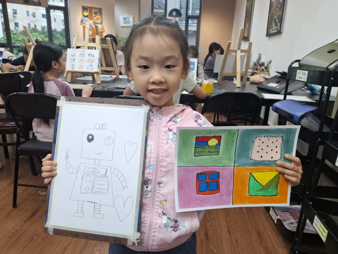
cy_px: 126
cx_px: 165
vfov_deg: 56.8
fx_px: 234
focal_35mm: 24
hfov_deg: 71.6
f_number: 1.8
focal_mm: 5.54
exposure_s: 1/100
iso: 100
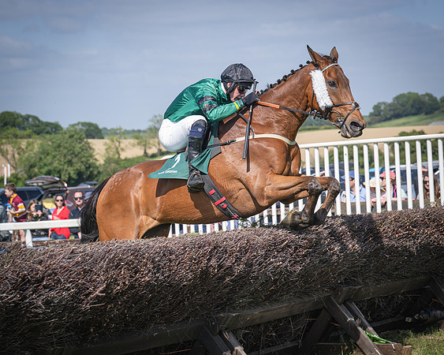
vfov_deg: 15.3
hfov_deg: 19.1
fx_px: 1320
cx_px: 244
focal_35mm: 100
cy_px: 184
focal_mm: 70
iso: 200
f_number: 4
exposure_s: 1/1600
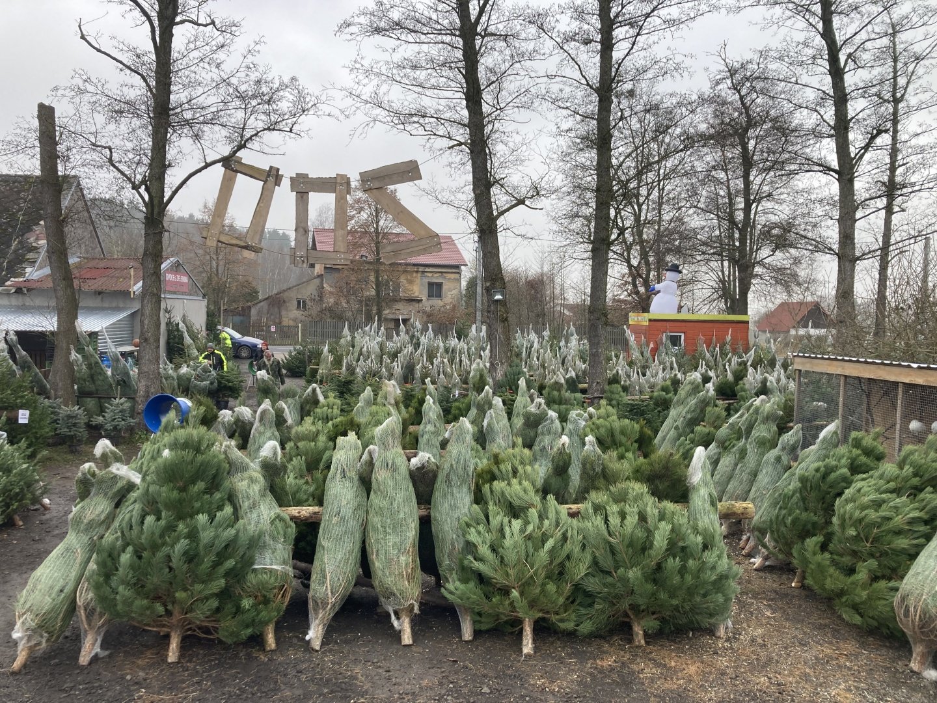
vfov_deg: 49.7
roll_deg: -1.0
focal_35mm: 28
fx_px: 758
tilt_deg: -1.8
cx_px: 468
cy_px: 352
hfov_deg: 63.4
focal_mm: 3.99
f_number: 1.8
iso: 20
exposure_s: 1/122
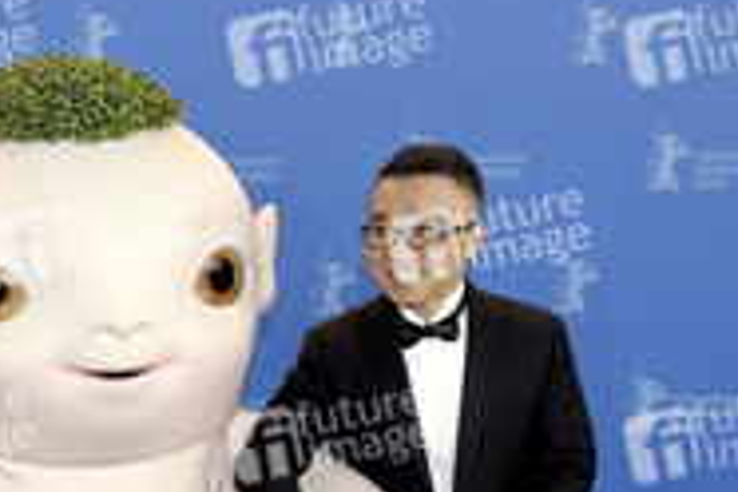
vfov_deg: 16.6
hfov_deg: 24.1
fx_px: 1640
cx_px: -14
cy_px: 536
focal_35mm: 80
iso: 640
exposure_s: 1/160
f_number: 5
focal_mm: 22
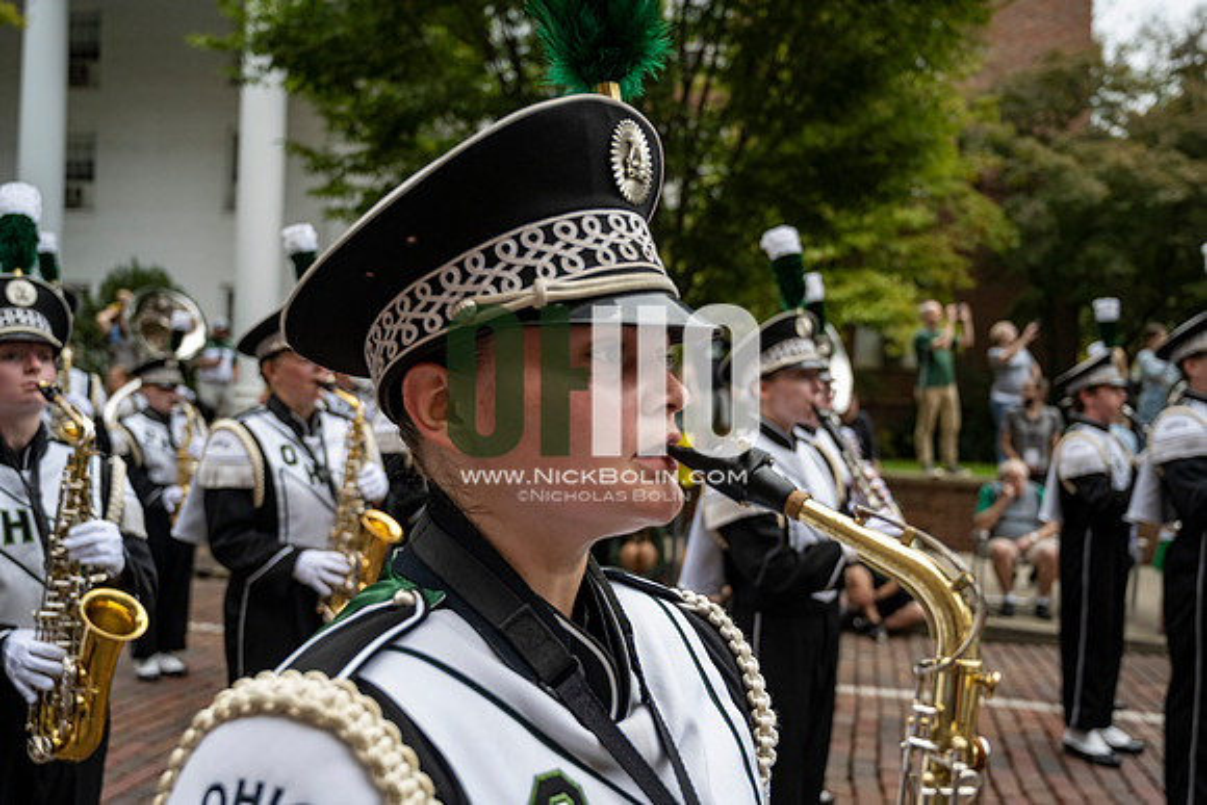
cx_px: 604
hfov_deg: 54.4
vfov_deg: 37.9
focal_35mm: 35
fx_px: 1174
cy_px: 402
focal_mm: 35
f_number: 4
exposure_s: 1/1600
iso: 640
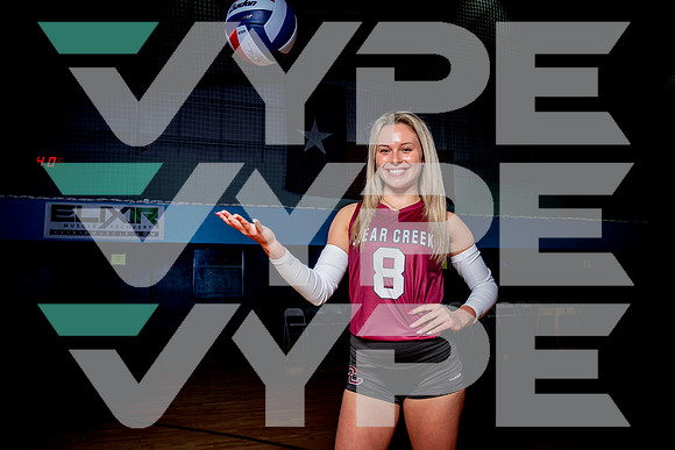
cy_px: 225
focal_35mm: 25
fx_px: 465
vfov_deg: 51.7
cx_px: 338
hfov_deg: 72.0
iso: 250
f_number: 5
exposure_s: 1/200
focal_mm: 24
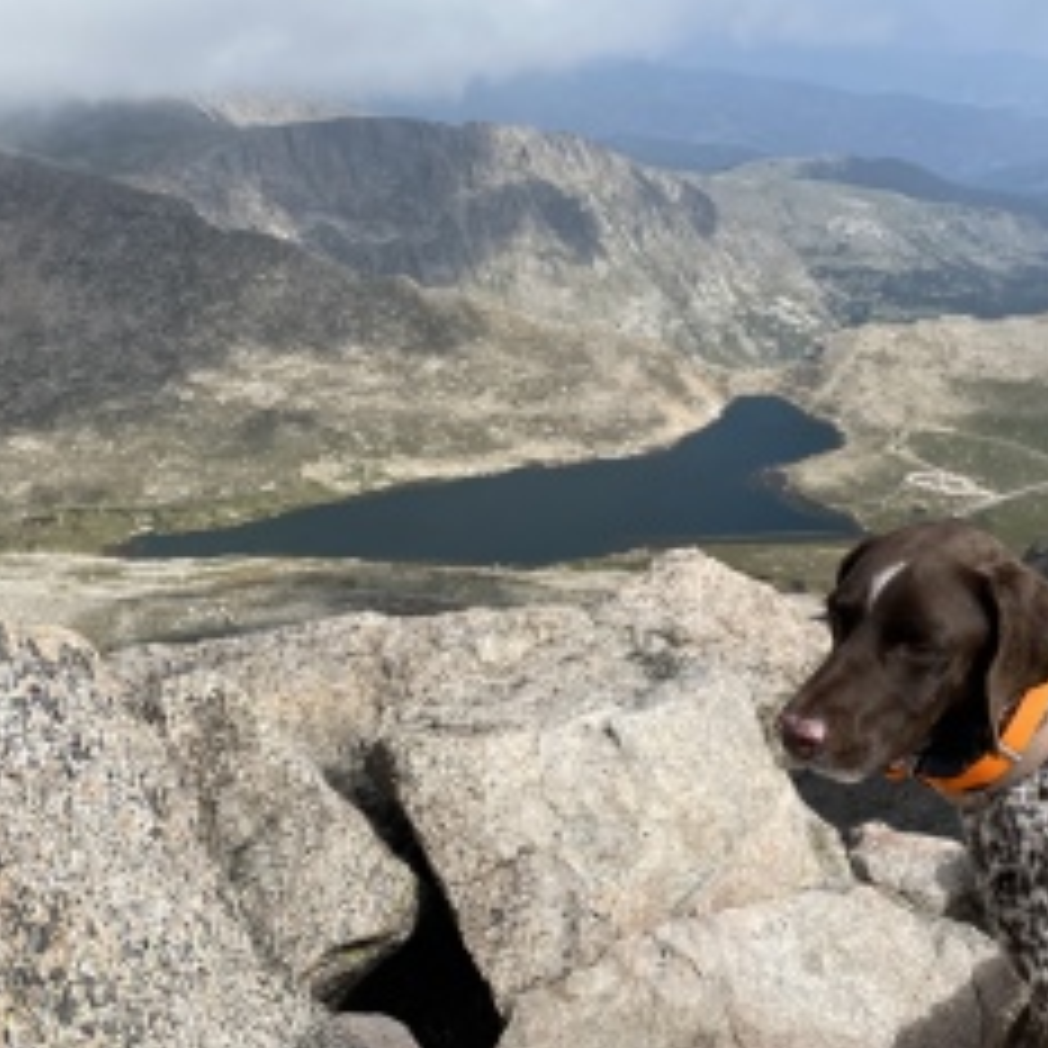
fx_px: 1233
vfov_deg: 46.0
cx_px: 738
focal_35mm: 36
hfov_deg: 45.0
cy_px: 522
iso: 32
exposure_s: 1/3497
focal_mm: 4.25
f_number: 1.8
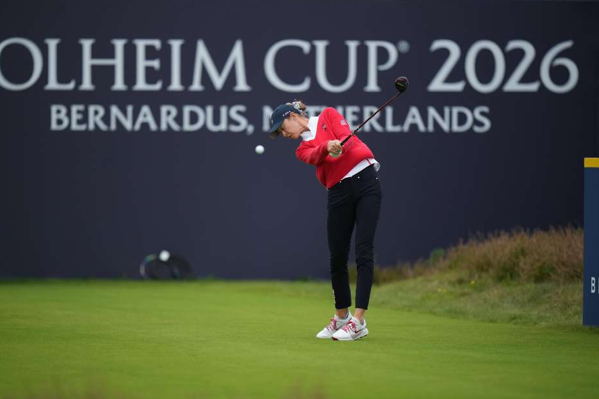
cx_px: 277
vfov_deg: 3.1
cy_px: 213
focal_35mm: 442
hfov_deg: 4.7
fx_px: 7350
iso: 640
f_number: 2.8
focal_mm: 400
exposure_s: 1/5000
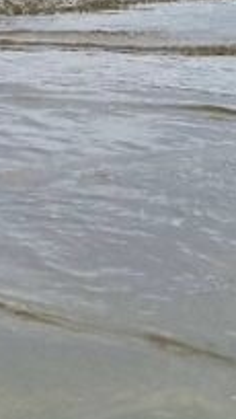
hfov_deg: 8.5
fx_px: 1577
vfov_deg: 14.6
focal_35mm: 142
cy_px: -92
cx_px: 12
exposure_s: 1/10000
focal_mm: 5.4
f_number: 1.8
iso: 50
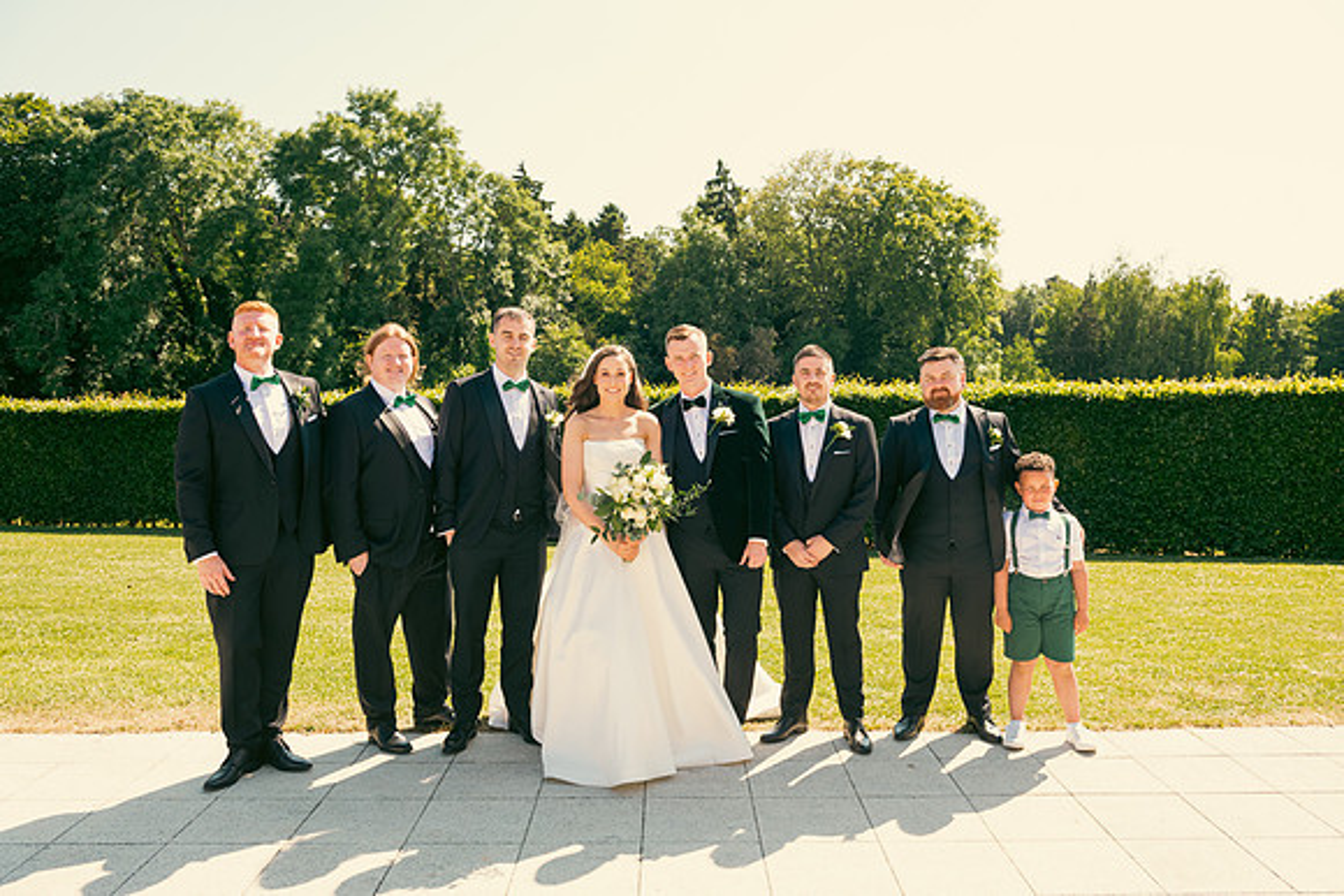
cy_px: 448
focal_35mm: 29
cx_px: 672
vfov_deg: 45.0
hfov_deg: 63.6
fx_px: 1083
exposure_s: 1/200
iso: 125
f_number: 6.3
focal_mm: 29
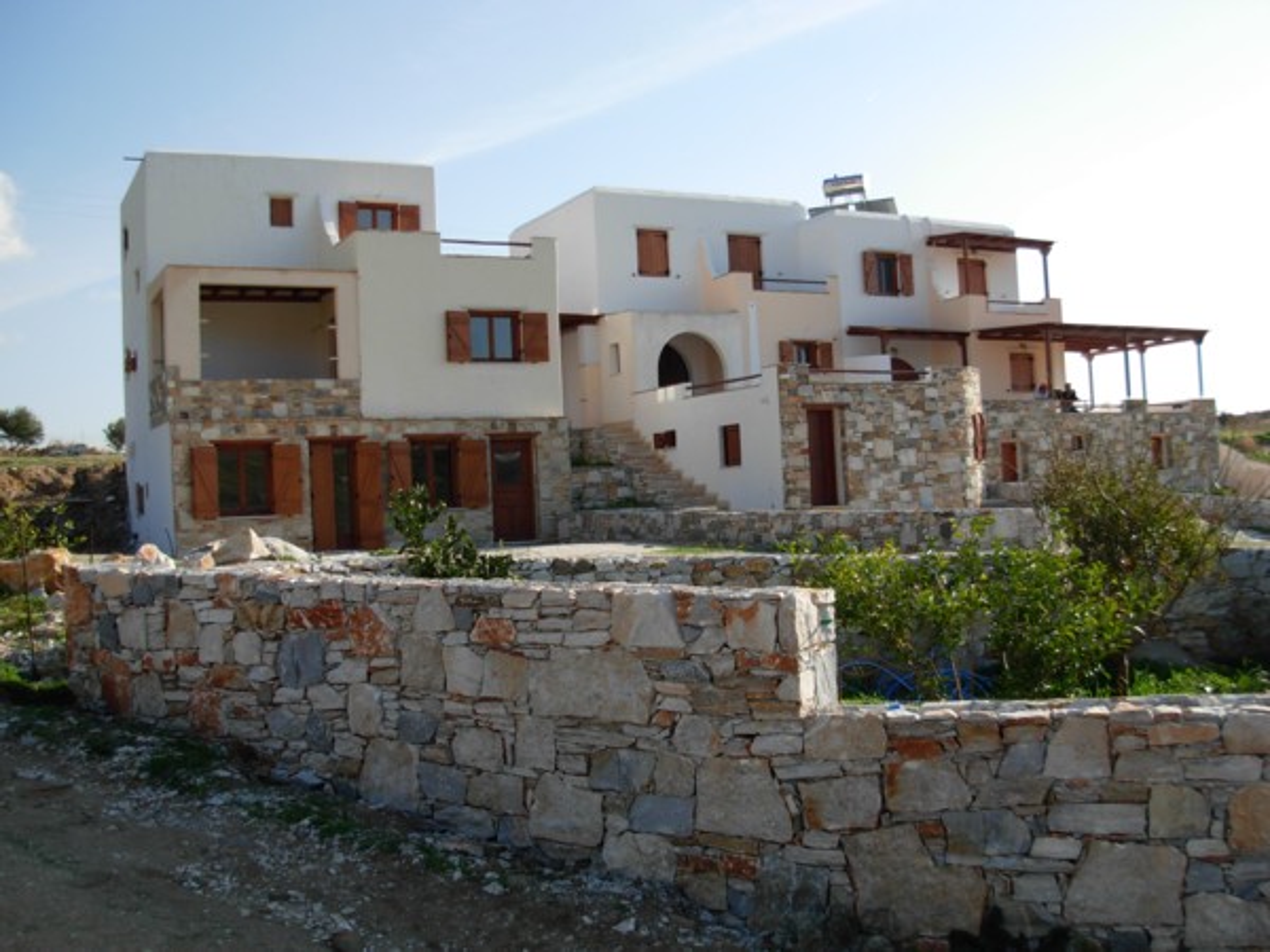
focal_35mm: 38
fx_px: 1394
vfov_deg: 37.7
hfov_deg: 49.0
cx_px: 635
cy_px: 476
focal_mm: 6.3
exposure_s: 1/912
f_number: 2.9
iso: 79
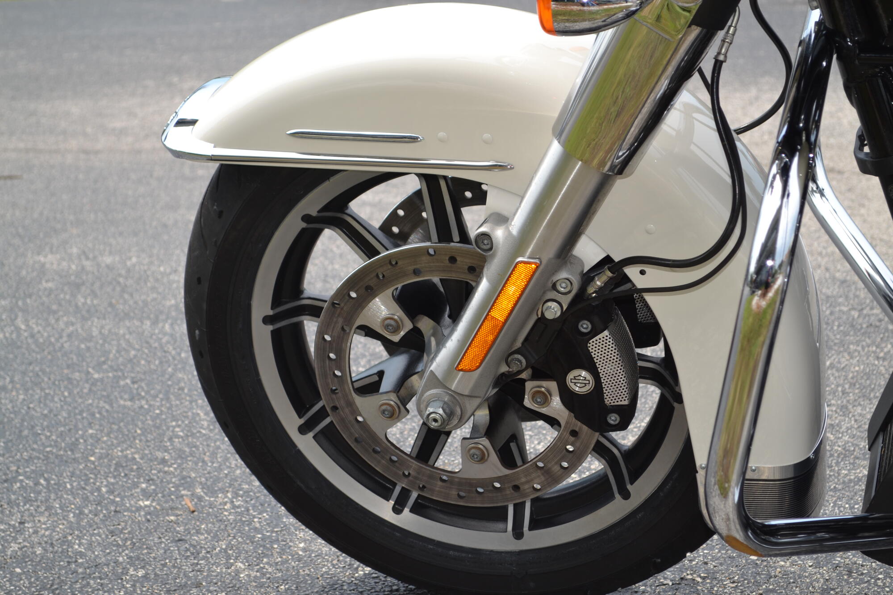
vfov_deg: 18.2
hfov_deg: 27.0
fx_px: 1860
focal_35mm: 75
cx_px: 446
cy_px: 298
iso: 100
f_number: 7.1
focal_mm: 50
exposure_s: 1/200
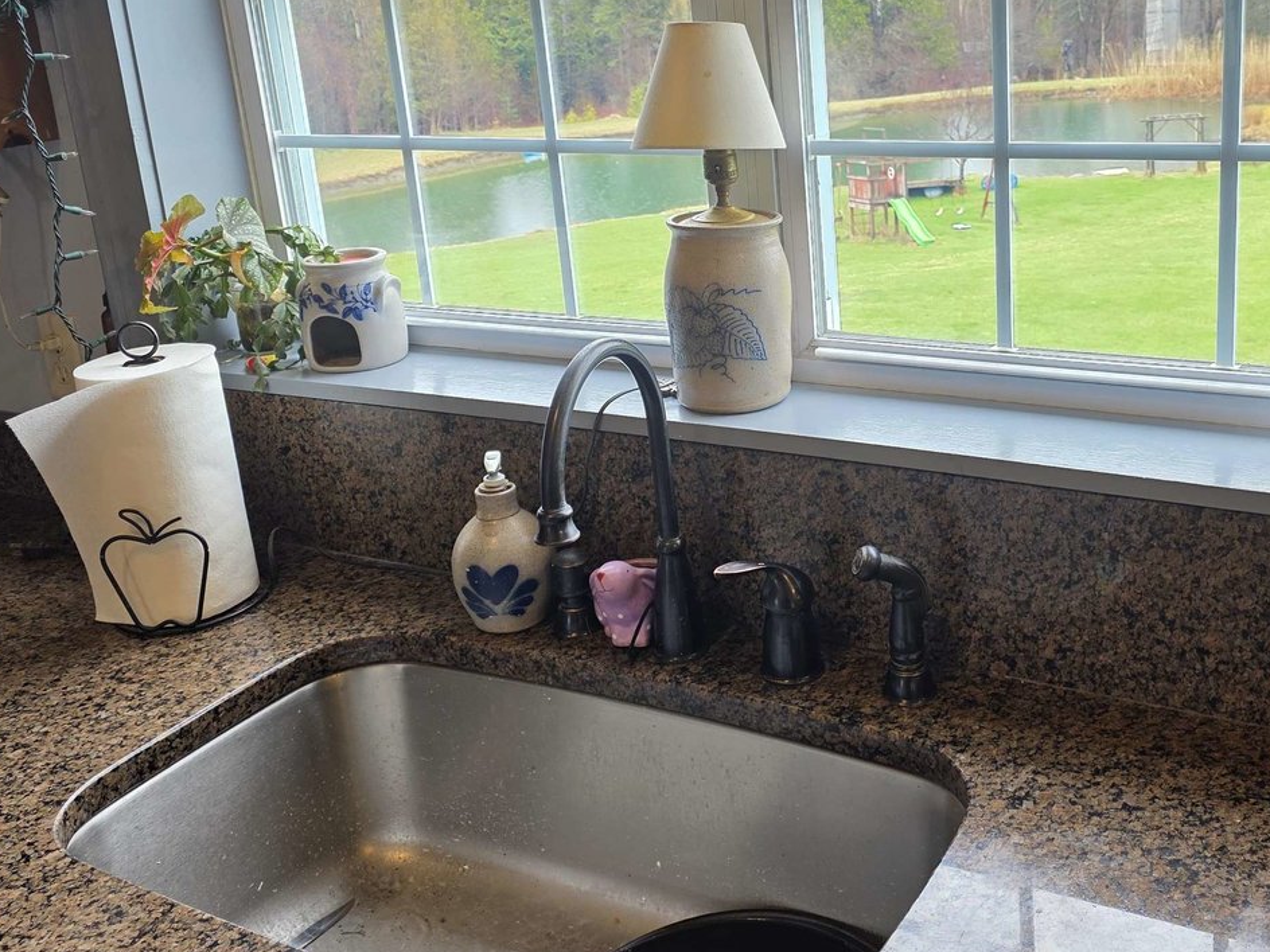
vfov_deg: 36.6
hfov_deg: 47.1
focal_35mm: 39
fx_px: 1431
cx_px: 842
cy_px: 350
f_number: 1.7
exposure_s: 1/120
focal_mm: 6.3
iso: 100
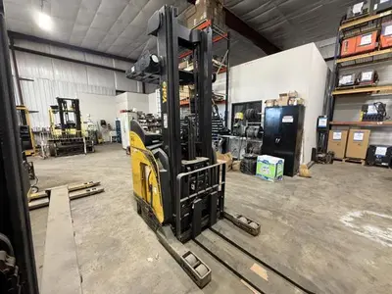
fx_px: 159
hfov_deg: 102.1
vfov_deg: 85.7
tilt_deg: -7.7
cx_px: 196
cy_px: 147
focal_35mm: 14
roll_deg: +0.9
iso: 500
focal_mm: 2.22
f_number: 2.2
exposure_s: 1/60
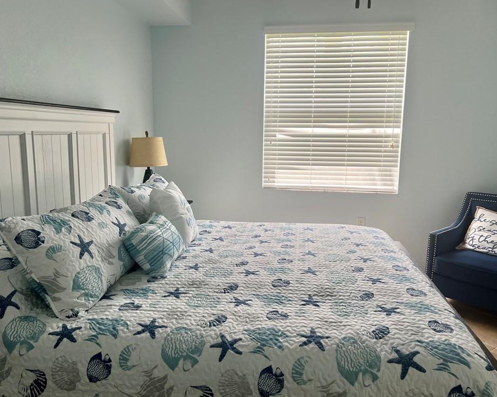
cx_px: 242
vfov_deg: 51.5
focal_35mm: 28
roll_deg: +1.8
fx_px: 412
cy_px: 201
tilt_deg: -9.9
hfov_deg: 62.2
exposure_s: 1/120
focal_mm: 5.7
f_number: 1.5
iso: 100
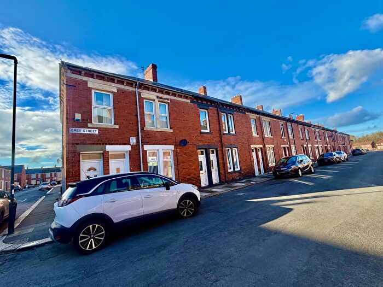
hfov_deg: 102.1
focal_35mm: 14
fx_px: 155
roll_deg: +1.6
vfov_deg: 85.7
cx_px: 192
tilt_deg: +7.1
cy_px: 144
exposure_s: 1/742
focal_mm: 2.22
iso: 40
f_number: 2.2
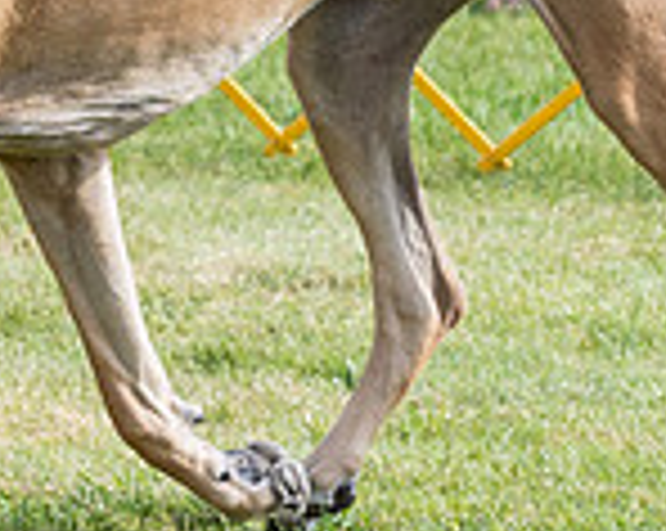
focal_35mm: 624
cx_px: -365
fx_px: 12283
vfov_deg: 2.5
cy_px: -288
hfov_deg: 3.1
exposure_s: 1/1250
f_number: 5.6
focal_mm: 129
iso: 400
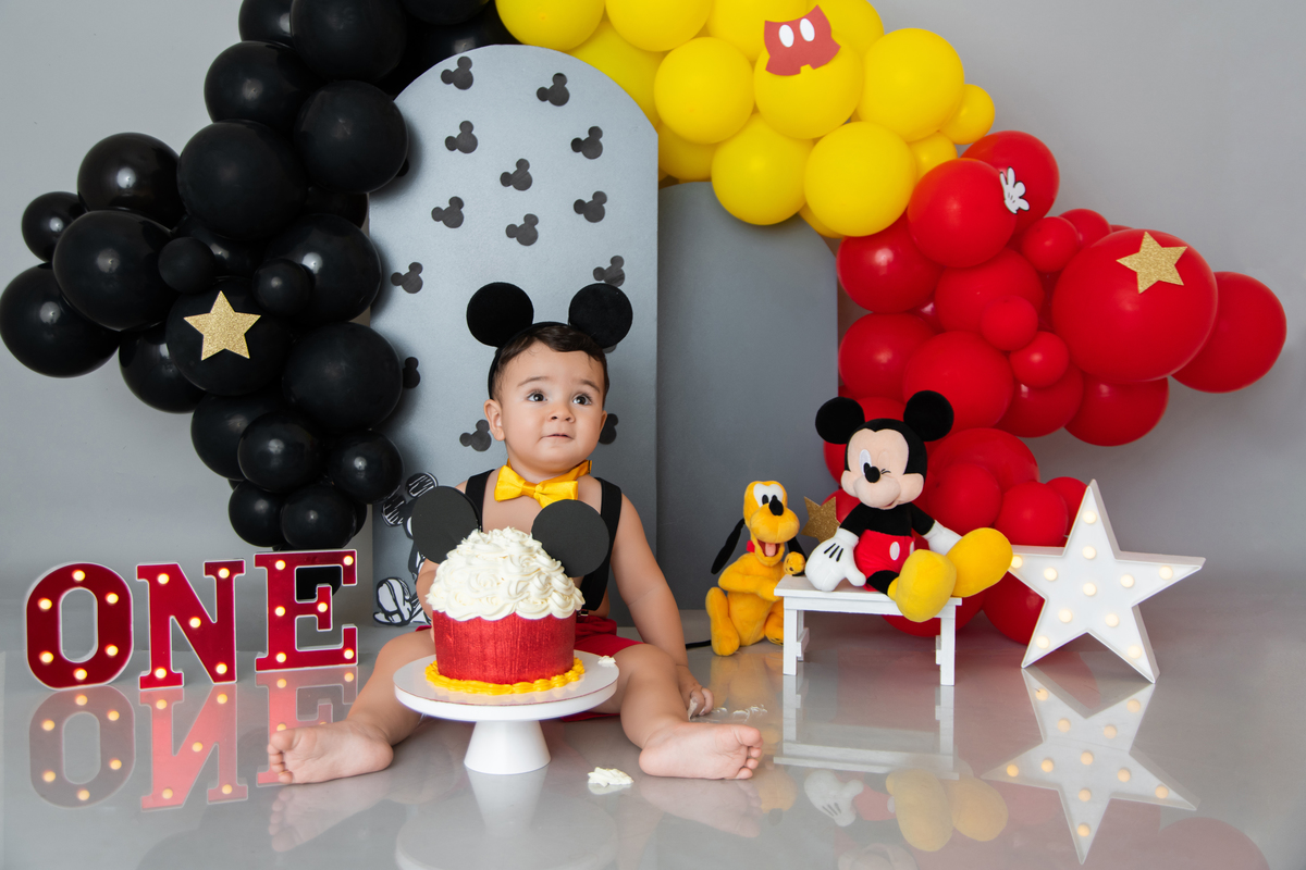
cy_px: 435
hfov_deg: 58.7
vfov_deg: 41.1
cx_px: 653
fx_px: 1161
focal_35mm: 32
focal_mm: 32
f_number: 5
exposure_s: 1/160
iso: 200
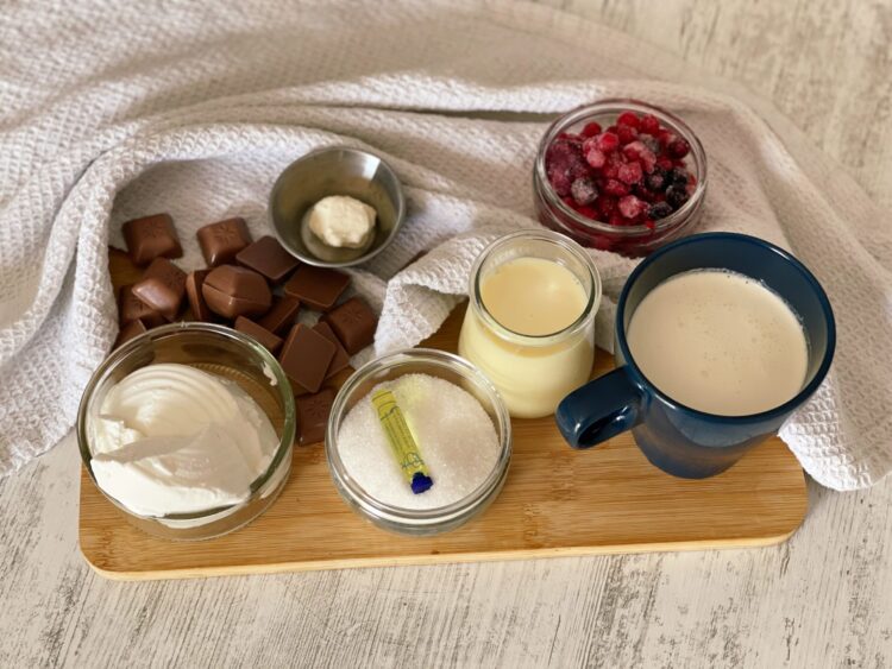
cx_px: 446
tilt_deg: -64.0
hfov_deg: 30.3
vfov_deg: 22.9
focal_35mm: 64
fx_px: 1650
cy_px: 334
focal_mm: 7.5
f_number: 2.2
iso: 200
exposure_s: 1/121
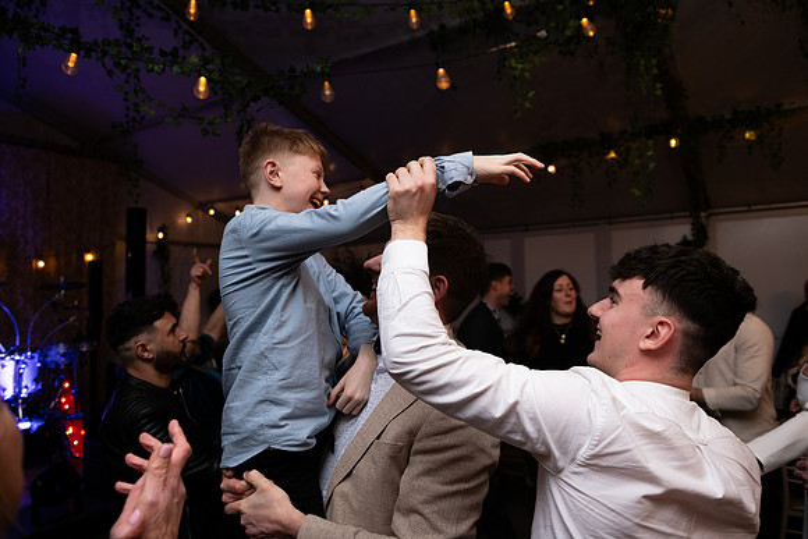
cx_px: 404
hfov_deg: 73.7
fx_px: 539
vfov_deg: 53.2
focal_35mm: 24
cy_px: 270
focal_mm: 24
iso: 800
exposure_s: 1/160
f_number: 3.5
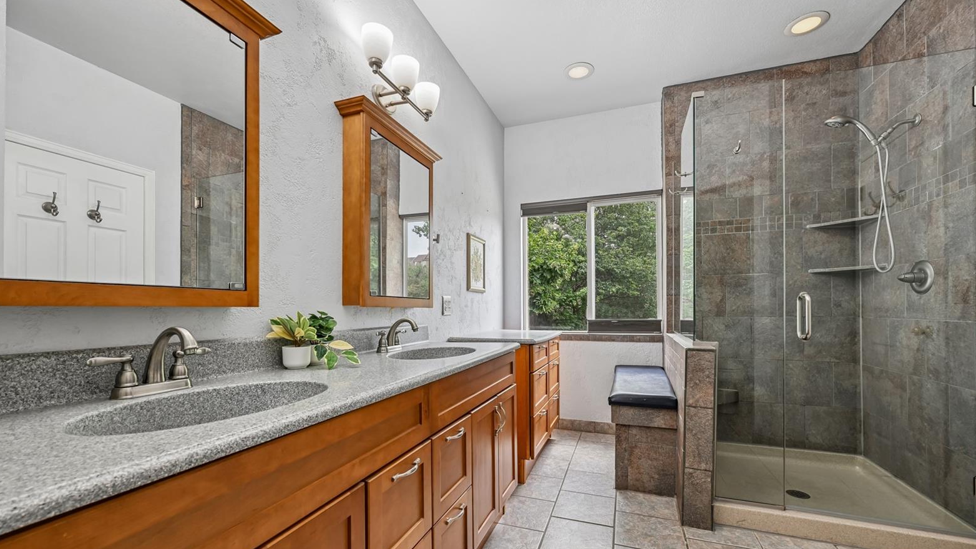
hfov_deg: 103.0
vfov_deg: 70.4
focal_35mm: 15
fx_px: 388
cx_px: 481
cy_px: 299
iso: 280
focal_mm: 14
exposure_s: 1/15
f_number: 10
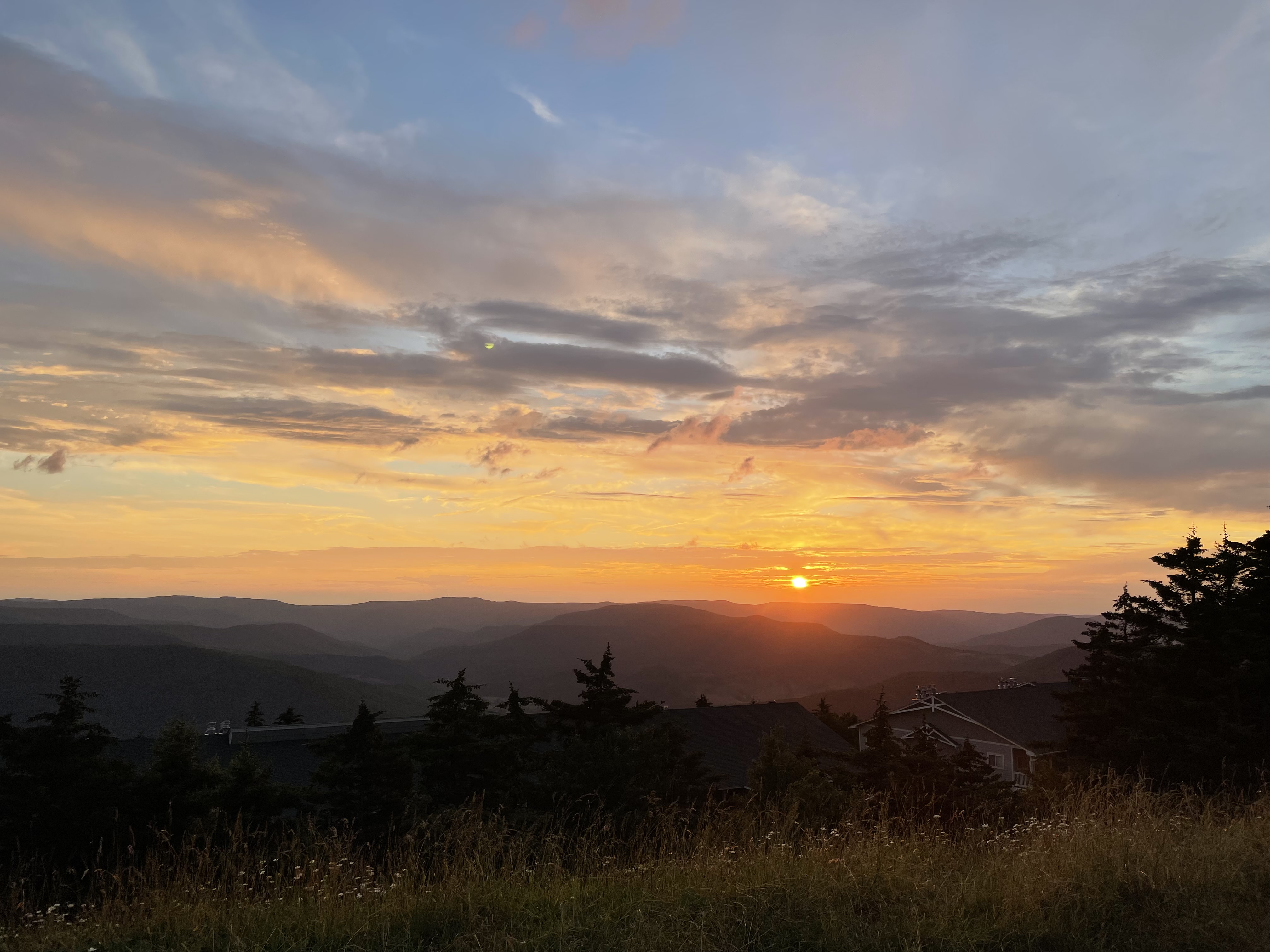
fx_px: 954
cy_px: 476
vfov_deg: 53.1
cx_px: 635
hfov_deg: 67.3
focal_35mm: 26
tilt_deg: +7.9
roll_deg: -0.2
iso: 32
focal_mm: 4.2
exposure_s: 1/774
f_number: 1.6
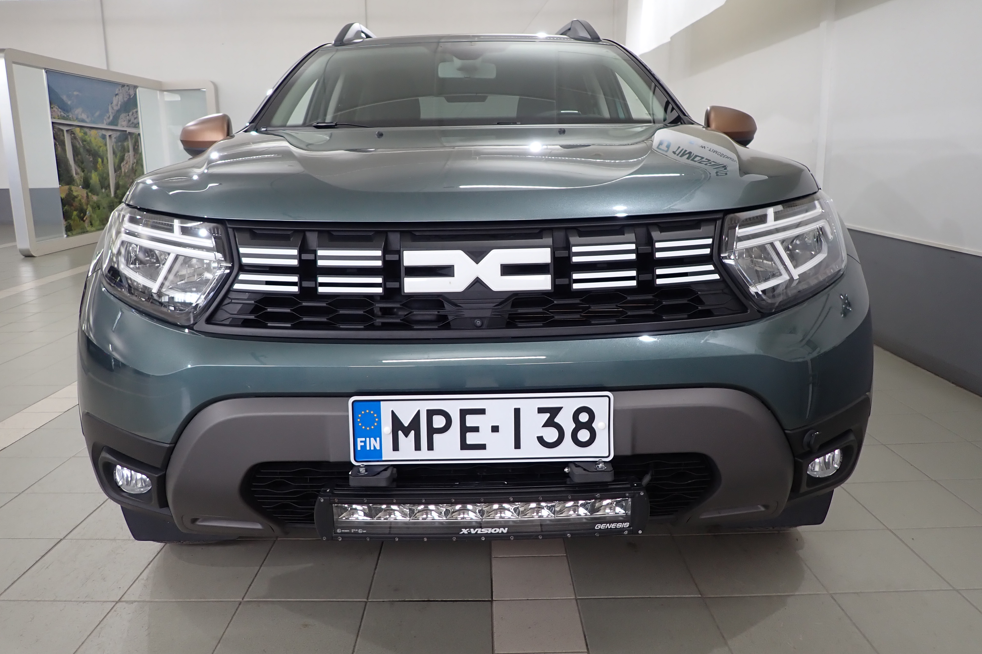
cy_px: 296
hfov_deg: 67.4
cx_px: 482
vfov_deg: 47.9
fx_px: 736
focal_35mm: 27
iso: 100
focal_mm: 4.5
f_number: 2
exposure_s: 1/60
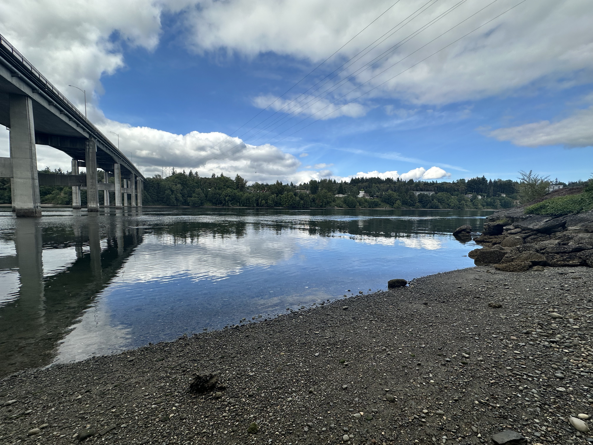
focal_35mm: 14
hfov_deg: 102.1
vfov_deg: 85.7
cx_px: 296
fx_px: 240
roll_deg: -0.9
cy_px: 222
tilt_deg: -3.3
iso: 40
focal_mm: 2.22
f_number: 2.2
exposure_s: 1/1416
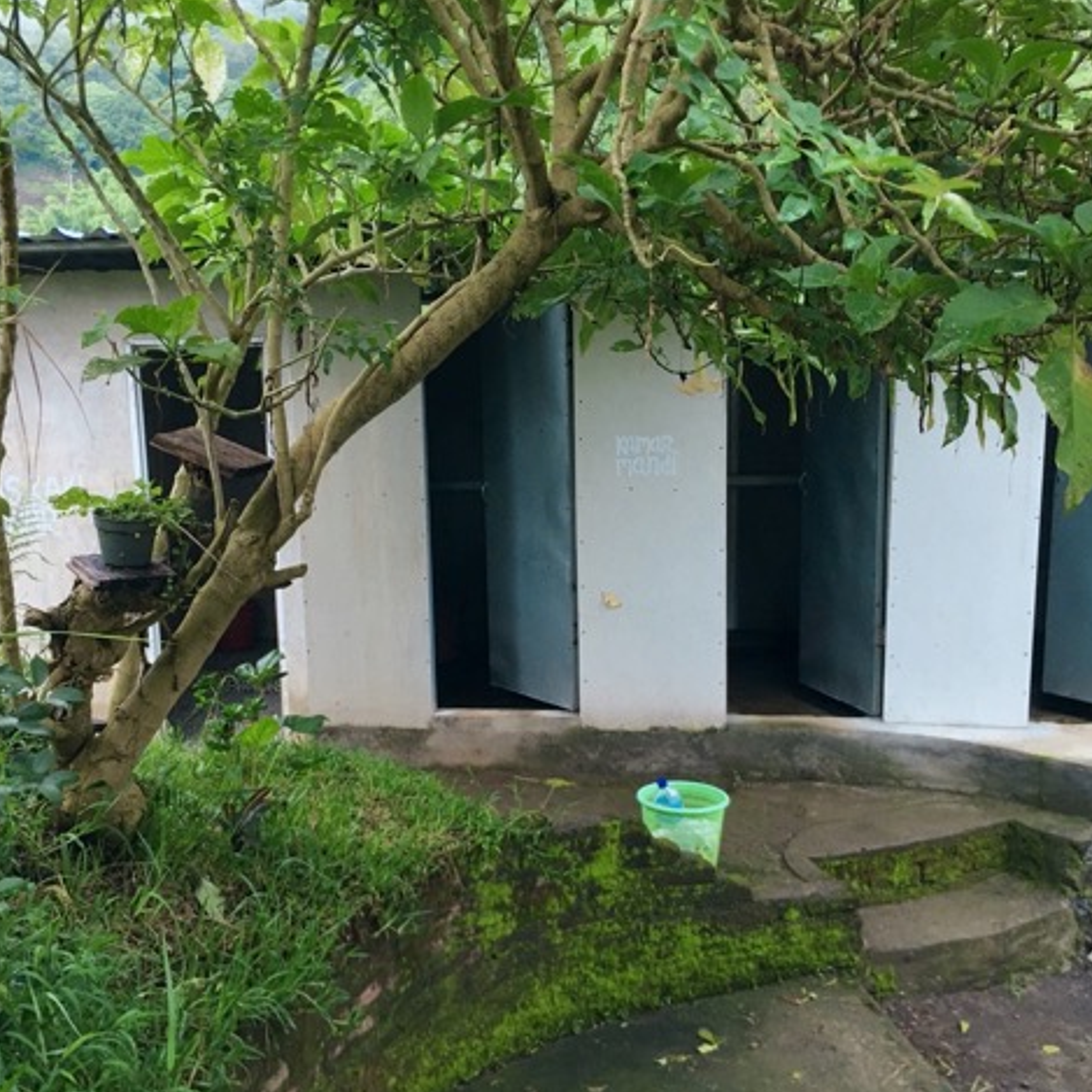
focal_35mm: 35
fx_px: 1249
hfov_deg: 47.2
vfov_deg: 47.2
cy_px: 547
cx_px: 540
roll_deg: +1.8
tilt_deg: -6.8
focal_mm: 4.15
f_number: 2.2
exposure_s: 1/17
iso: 50
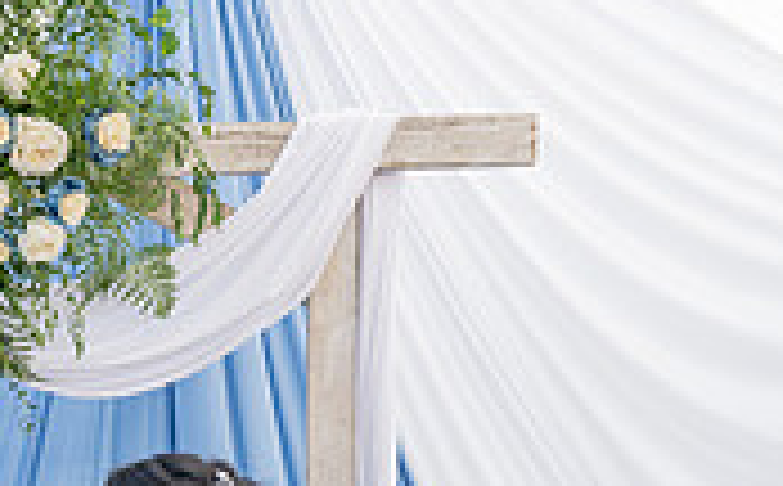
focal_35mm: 87
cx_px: -16
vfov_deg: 14.0
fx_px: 1853
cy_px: 721
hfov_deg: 22.8
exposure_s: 1/125
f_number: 6.3
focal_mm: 24
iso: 200
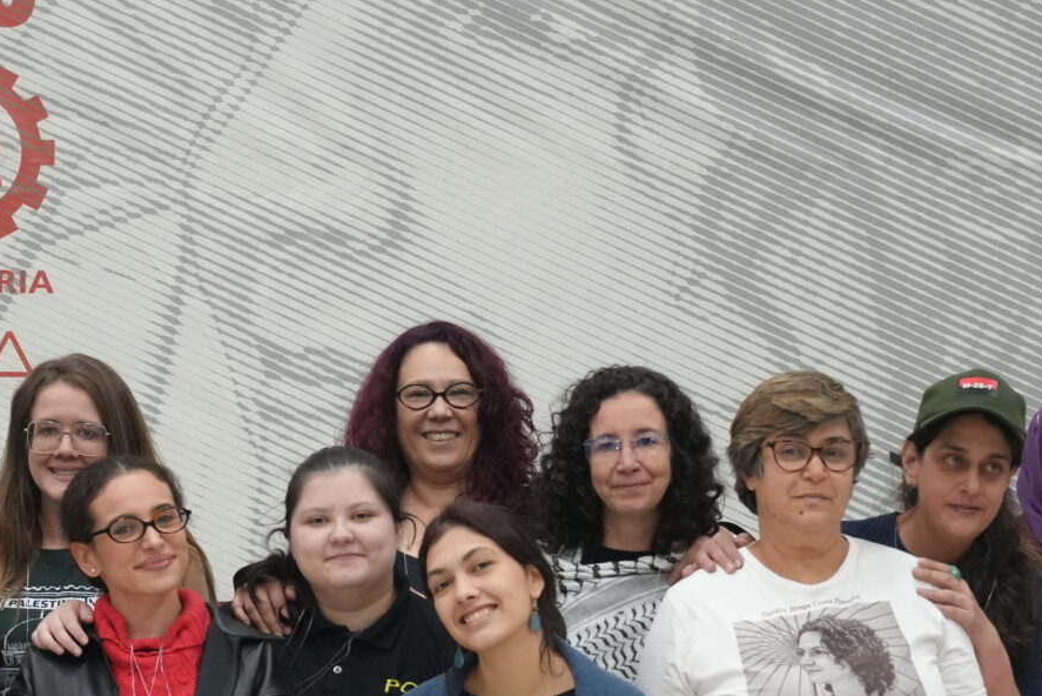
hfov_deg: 20.1
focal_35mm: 101
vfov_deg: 13.4
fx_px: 2924
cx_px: 323
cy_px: 634
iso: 4000
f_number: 4
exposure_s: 1/160
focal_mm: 35
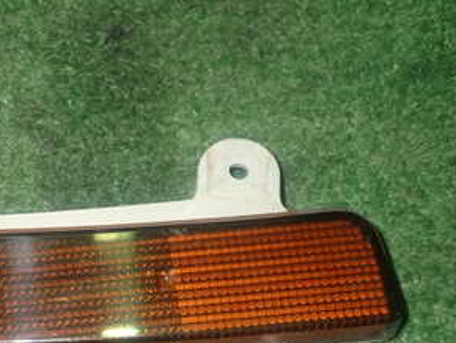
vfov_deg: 23.5
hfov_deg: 29.6
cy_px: 253
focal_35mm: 62
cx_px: 25
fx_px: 817
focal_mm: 5.4
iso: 500
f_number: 6.3
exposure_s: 1/30
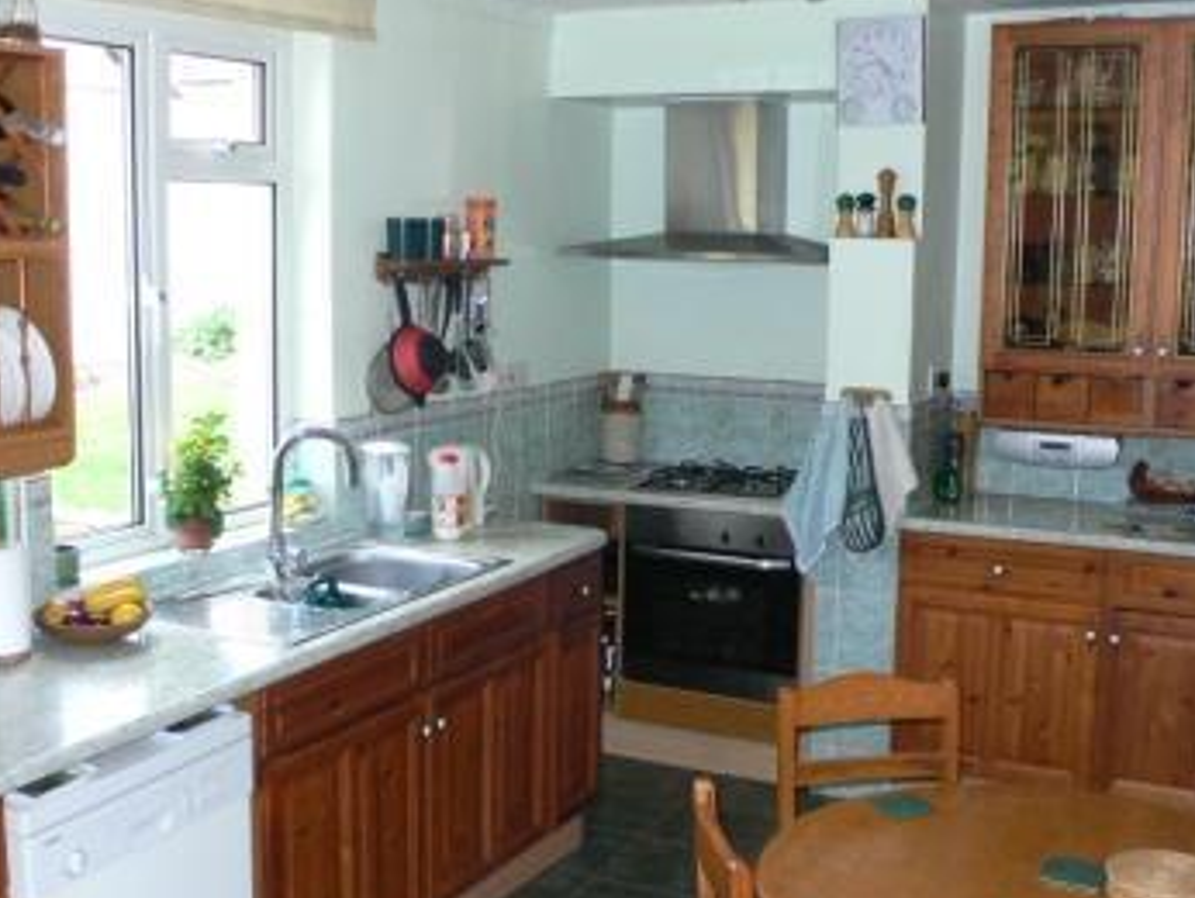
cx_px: 487
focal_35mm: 44
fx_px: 1520
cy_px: 466
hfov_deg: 42.7
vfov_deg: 32.9
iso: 250
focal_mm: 6.3
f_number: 2.8
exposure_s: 1/30
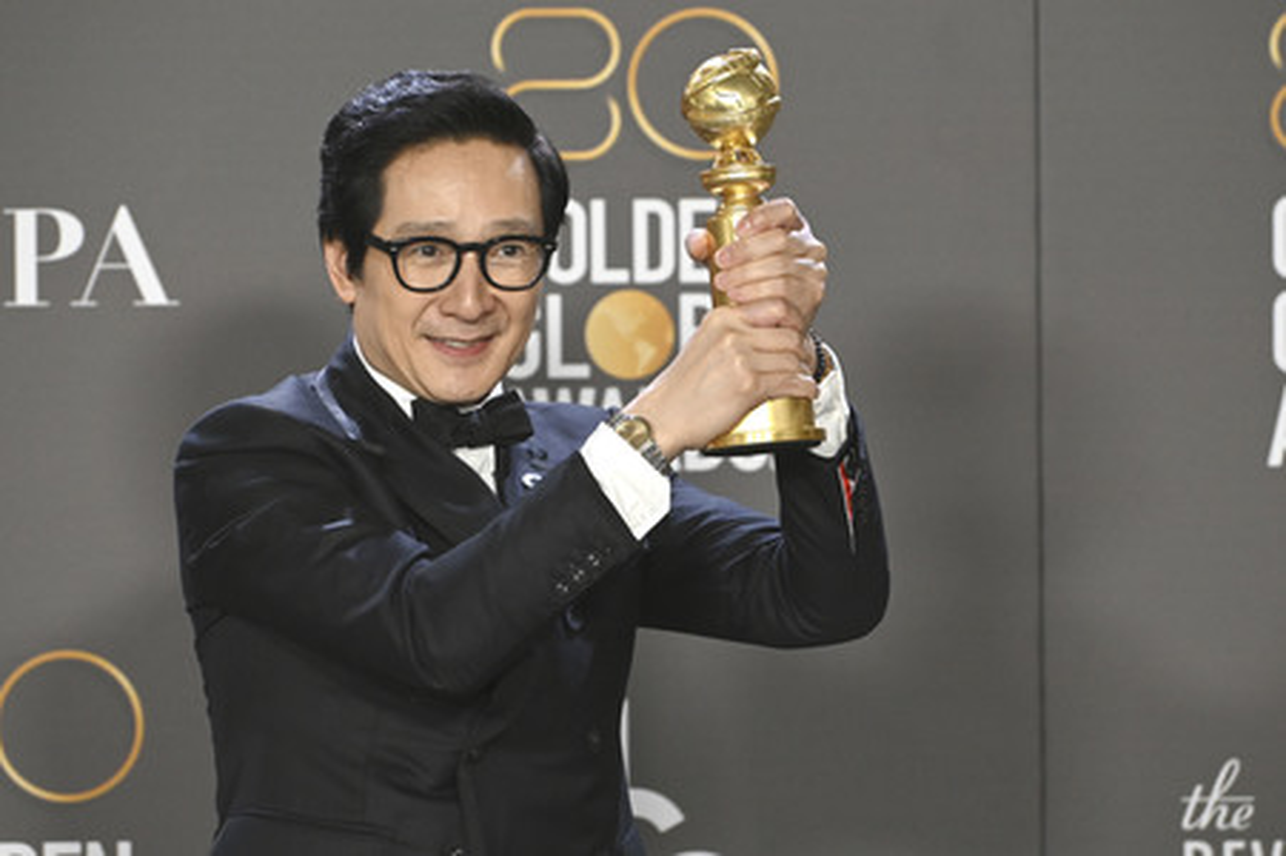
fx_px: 6604
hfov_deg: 11.1
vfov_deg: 7.4
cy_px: 428
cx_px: 643
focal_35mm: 185
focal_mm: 185
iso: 5000
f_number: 7.1
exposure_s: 1/320
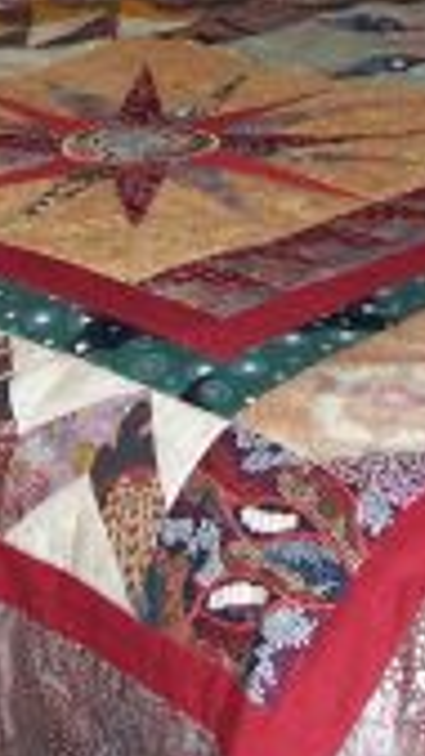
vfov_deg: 21.0
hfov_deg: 12.0
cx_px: 150
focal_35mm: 101
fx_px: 2024
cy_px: 179
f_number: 2.7
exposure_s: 1/60
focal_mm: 5.6
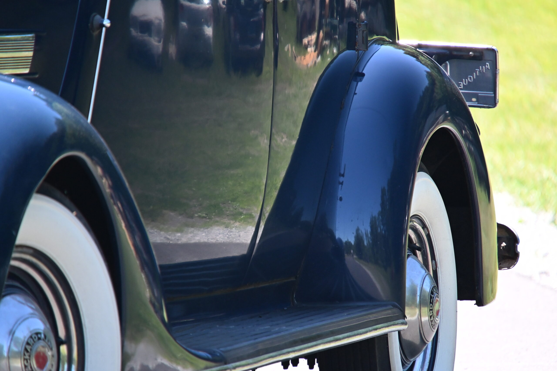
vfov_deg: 3.1
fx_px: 6962
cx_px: 278
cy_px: 186
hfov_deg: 4.6
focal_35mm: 450
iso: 1600
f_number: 6.3
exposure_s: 1/250
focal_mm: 300
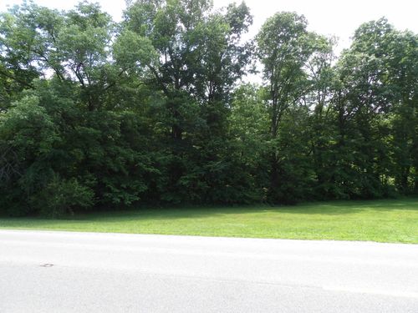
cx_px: 209
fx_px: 290
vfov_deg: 56.8
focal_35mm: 24
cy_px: 156
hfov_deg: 71.6
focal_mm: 4.3
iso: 100
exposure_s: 1/297
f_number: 3.2
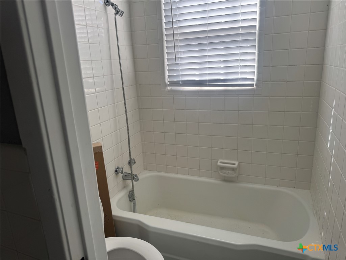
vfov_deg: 56.8
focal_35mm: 24
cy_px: 130
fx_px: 240
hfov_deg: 71.6
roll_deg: +3.3
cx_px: 173
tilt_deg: -16.2
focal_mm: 6.76
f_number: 1.78
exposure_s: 1/190
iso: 64
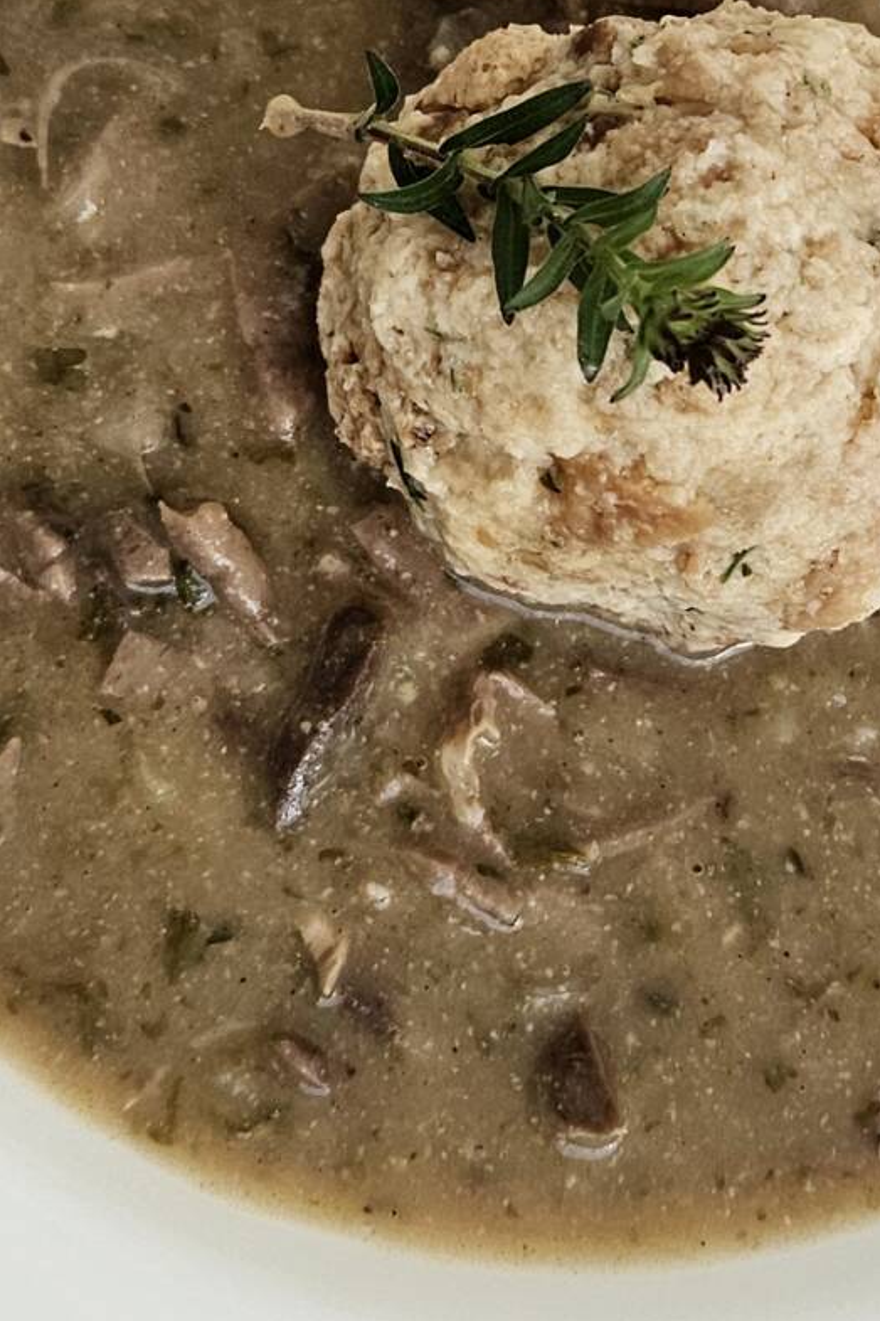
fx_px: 2861
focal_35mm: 78
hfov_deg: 17.5
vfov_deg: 25.9
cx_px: 564
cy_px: 439
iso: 160
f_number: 1.8
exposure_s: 1/180
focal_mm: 5.4
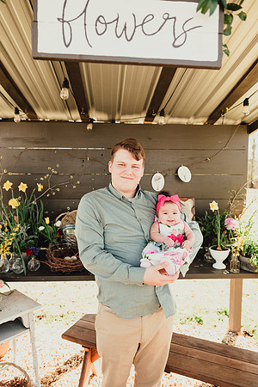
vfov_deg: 73.7
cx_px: 129
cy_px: 194
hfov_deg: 53.1
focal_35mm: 24
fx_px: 258
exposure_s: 1/320
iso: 100
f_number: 3.2
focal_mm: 24
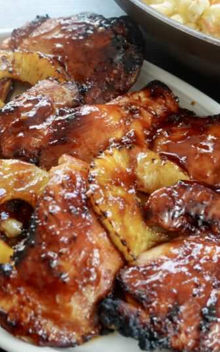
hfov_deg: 36.2
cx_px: 107
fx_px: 336
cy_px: 177
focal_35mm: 35
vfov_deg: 55.3
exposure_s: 1/40
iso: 125
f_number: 2.8
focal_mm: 13.08
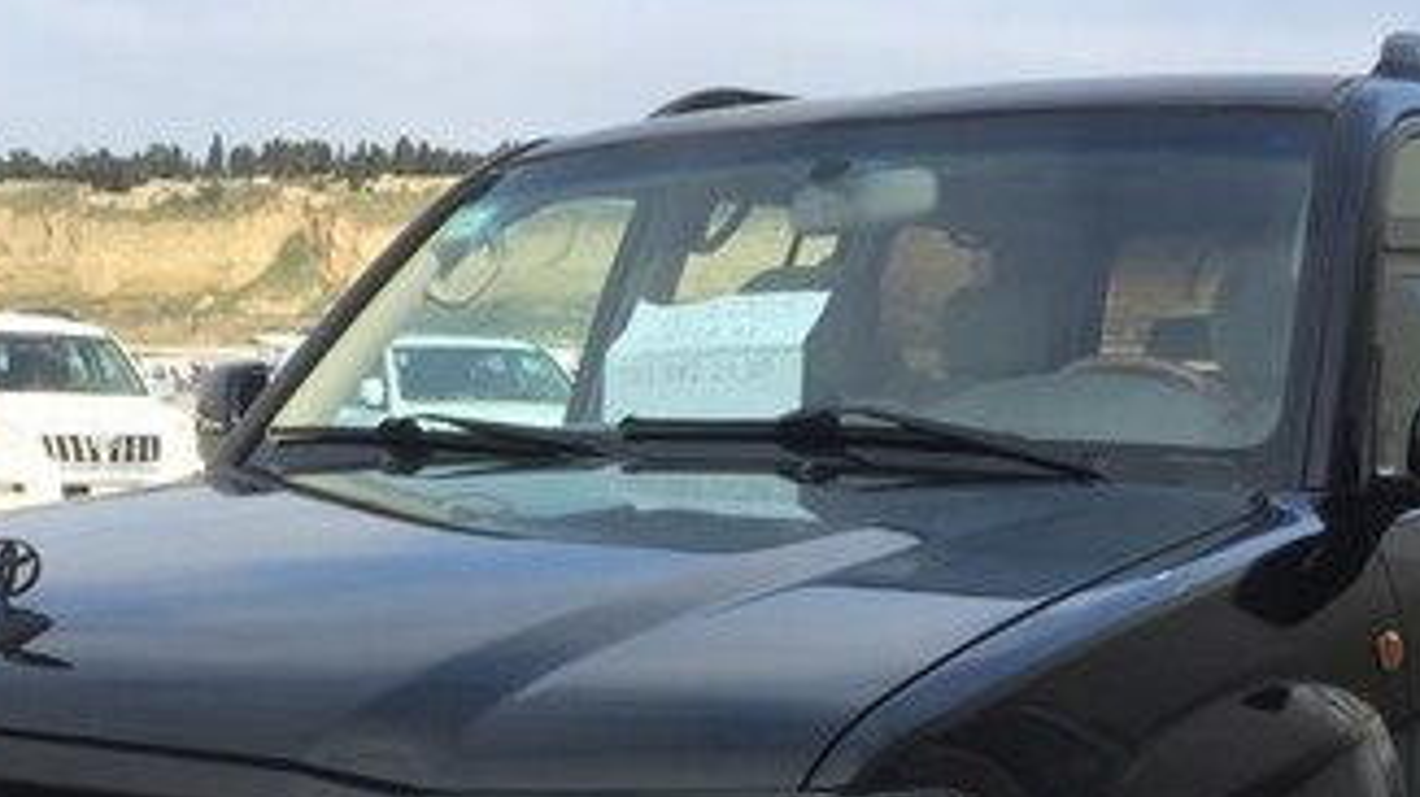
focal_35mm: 64
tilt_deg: -15.4
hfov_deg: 32.7
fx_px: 2409
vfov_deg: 18.0
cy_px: 917
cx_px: 540
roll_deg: -1.3
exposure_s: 1/1319
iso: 32
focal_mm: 4.15
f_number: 2.2
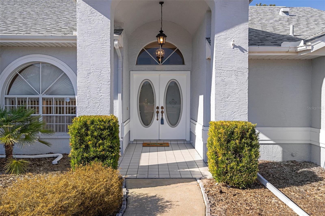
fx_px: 271
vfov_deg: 43.6
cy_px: 108
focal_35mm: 30
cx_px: 162
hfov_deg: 61.9
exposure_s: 1/125
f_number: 8
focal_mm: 30
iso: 320
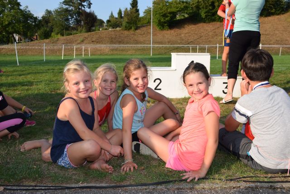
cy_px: 97
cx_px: 145
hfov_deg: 53.1
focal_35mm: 36
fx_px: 290
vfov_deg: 36.9
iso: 100
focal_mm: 24
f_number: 8
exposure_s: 1/200
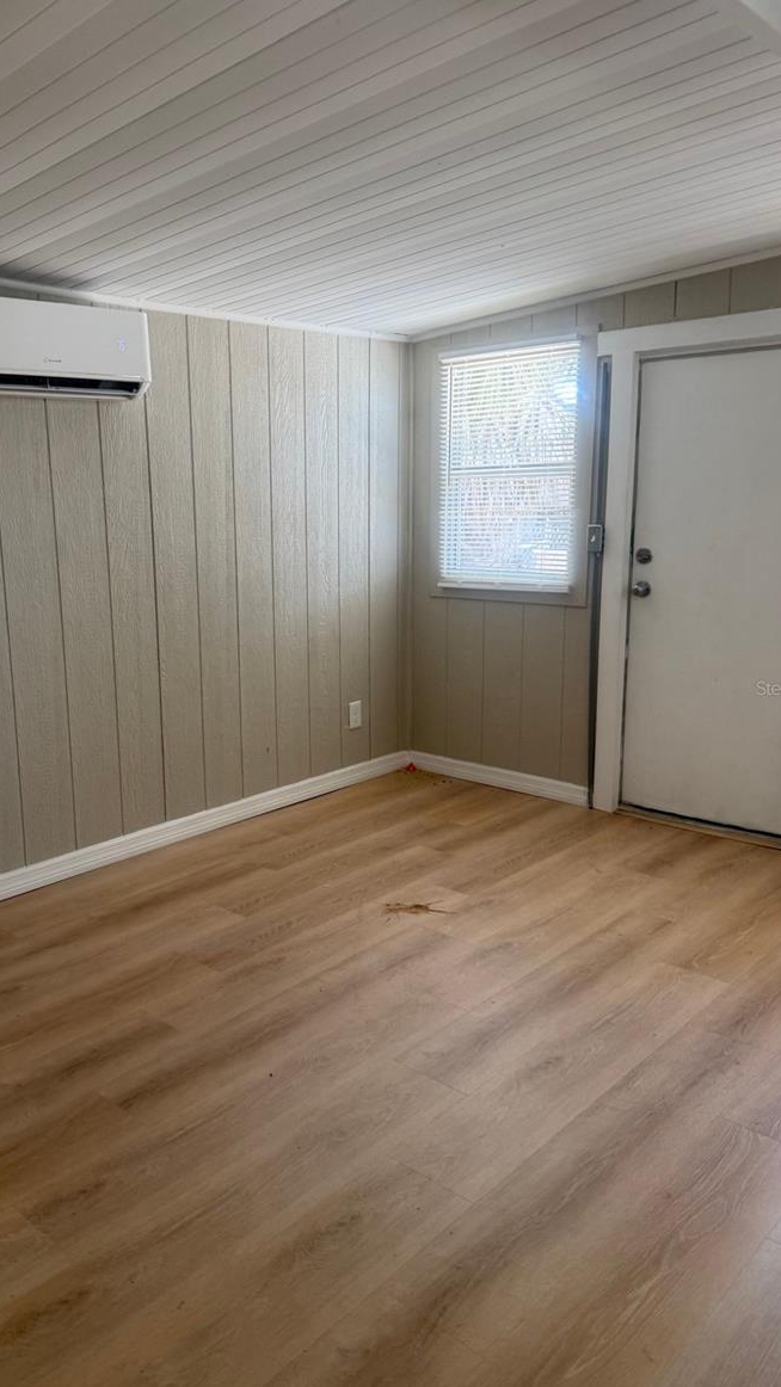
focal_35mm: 27
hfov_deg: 42.7
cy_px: 688
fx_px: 994
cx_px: 303
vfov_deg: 69.9
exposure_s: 1/120
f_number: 1.78
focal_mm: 6.76
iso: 125
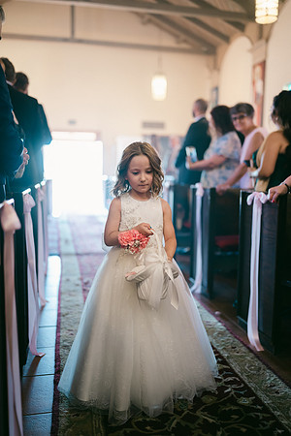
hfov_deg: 37.9
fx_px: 424
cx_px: 146
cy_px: 218
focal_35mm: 35
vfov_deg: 54.4
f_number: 1.2
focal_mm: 35
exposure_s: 1/320
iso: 800
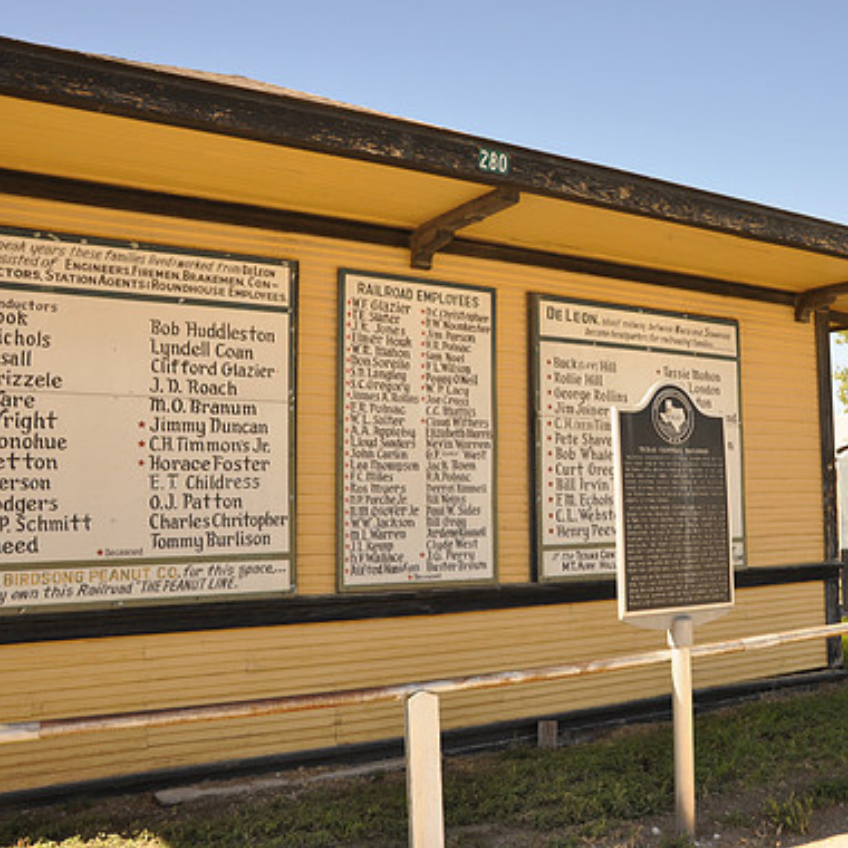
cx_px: 591
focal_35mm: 35
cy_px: 425
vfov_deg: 47.2
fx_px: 970
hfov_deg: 46.2
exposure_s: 1/125
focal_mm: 18
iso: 200
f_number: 5.6
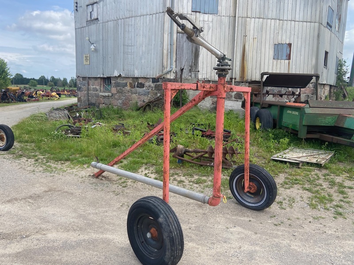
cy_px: 132
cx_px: 177
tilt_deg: -7.2
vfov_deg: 53.1
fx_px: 266
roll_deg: -2.2
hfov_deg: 67.3
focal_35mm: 26
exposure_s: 1/1103
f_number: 1.8
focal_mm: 4.25
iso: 32
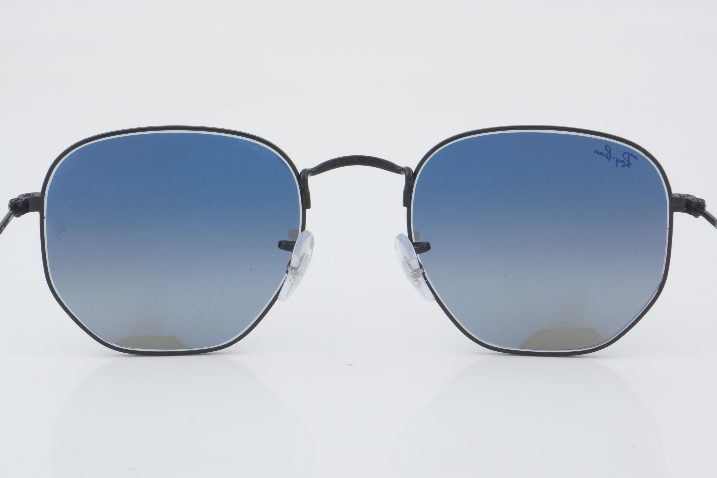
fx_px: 1494
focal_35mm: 75
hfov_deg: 27.0
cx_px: 358
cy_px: 239
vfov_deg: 18.2
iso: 100
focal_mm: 50
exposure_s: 1/3
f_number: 32
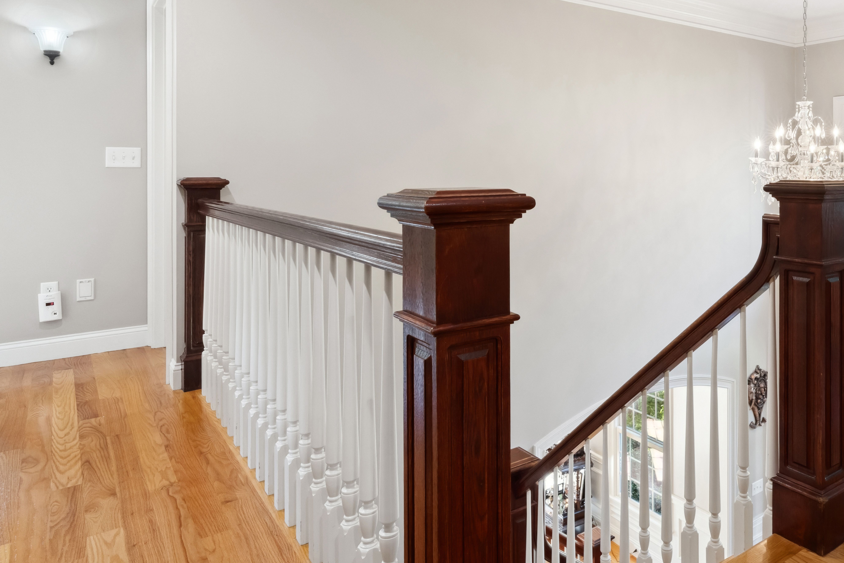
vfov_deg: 45.9
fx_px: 642
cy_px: 153
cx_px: 622
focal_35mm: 27
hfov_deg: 63.2
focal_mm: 15.8
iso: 1600
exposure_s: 1/30
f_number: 11
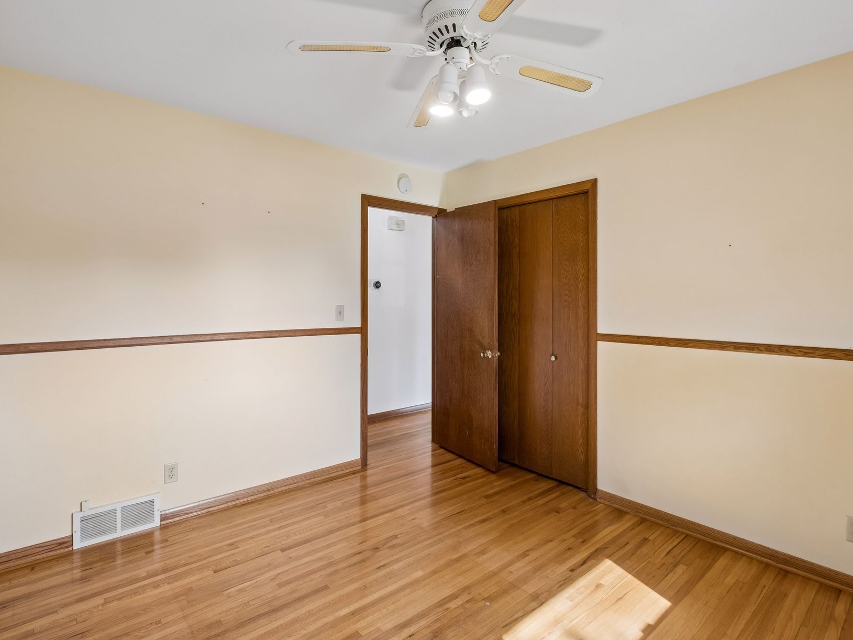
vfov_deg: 74.7
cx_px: 426
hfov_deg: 91.0
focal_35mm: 17
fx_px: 419
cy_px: 313
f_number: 8
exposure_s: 1/30
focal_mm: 10
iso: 400
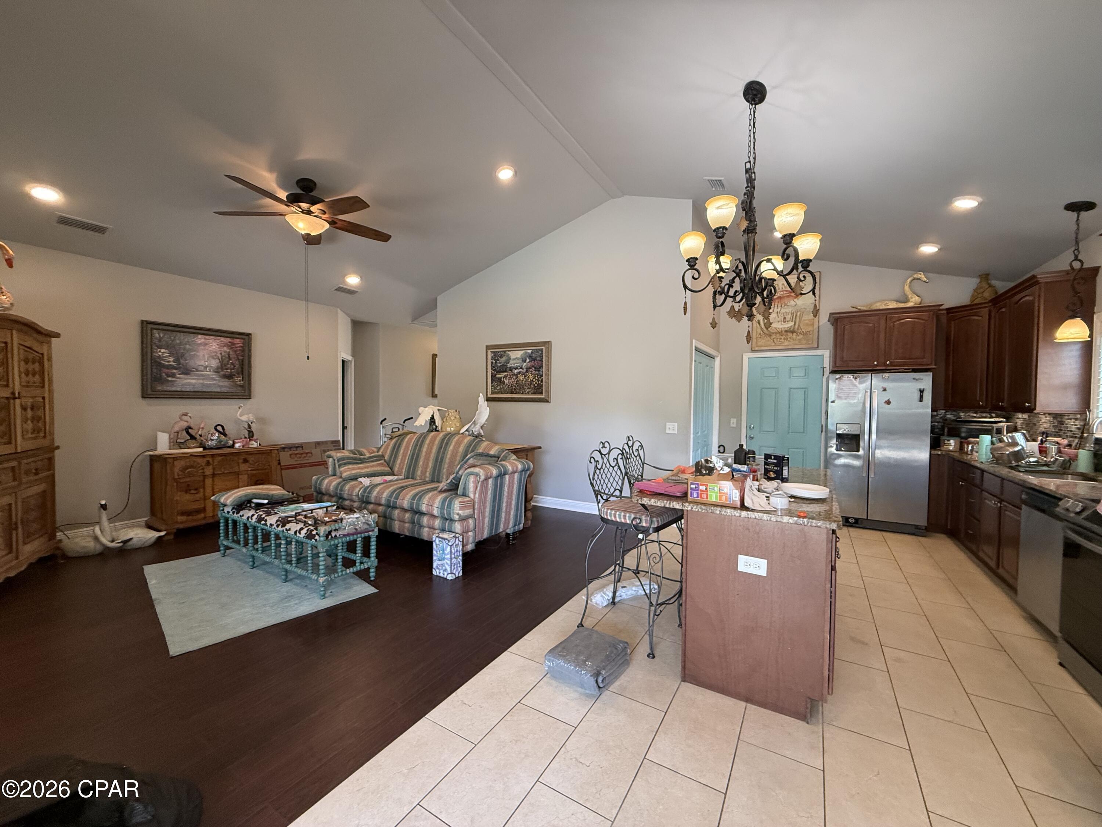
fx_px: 446
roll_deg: -0.5
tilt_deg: -1.3
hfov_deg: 102.1
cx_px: 551
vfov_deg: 85.7
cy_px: 414
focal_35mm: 14
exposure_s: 1/120
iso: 320
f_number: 2.2
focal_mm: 2.22
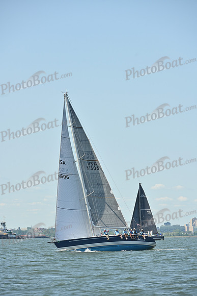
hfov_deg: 7.2
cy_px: 148
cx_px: 98
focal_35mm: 190
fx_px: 1559
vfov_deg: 10.8
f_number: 9
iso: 320
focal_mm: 190
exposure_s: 1/1250
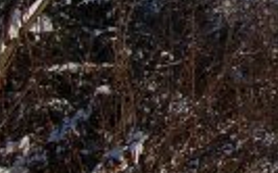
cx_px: 715
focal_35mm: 184
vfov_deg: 6.8
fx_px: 1393
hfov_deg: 9.8
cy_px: -200
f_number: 11
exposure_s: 1/250
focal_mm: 20
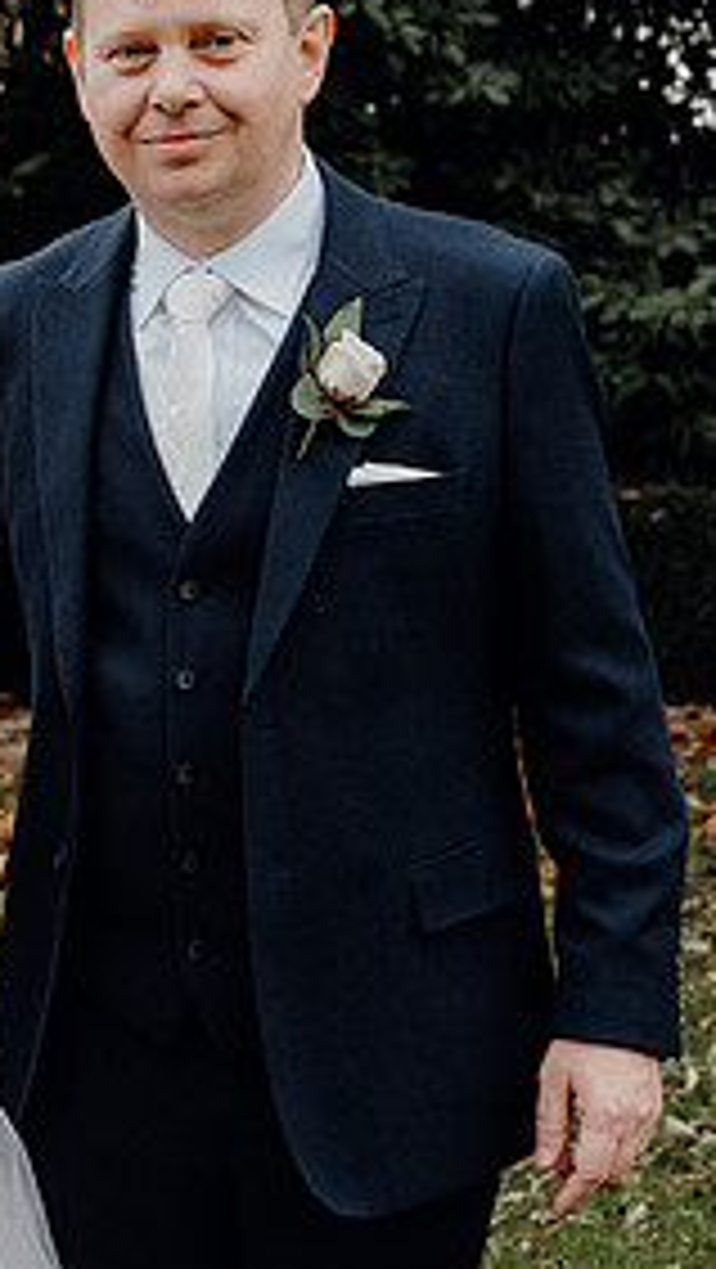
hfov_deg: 11.8
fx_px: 3335
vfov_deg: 21.6
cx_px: -338
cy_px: 587
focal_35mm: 99
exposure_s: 1/250
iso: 3200
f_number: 5
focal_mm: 46
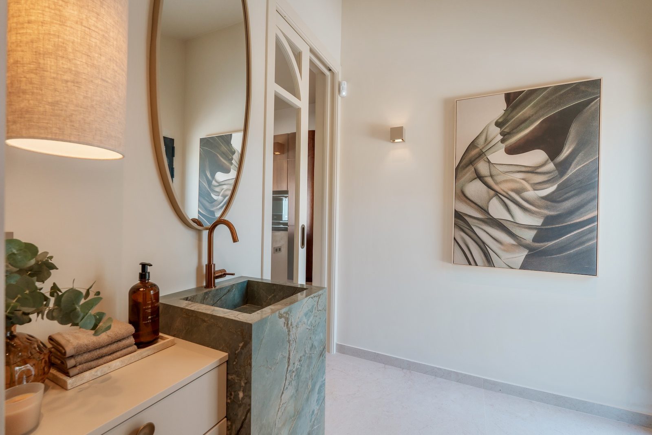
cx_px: 326
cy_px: 218
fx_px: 299
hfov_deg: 95.0
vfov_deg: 72.1
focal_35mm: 16
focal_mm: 16.5
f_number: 6.3
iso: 500
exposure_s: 1/125
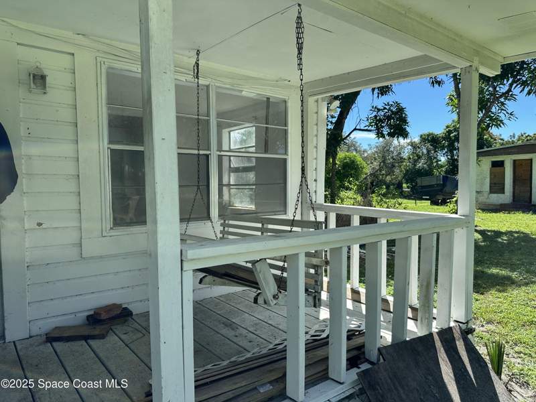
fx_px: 372
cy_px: 201
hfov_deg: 71.6
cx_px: 268
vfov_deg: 56.8
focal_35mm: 24
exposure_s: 1/1812
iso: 80
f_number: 1.78
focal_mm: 6.86
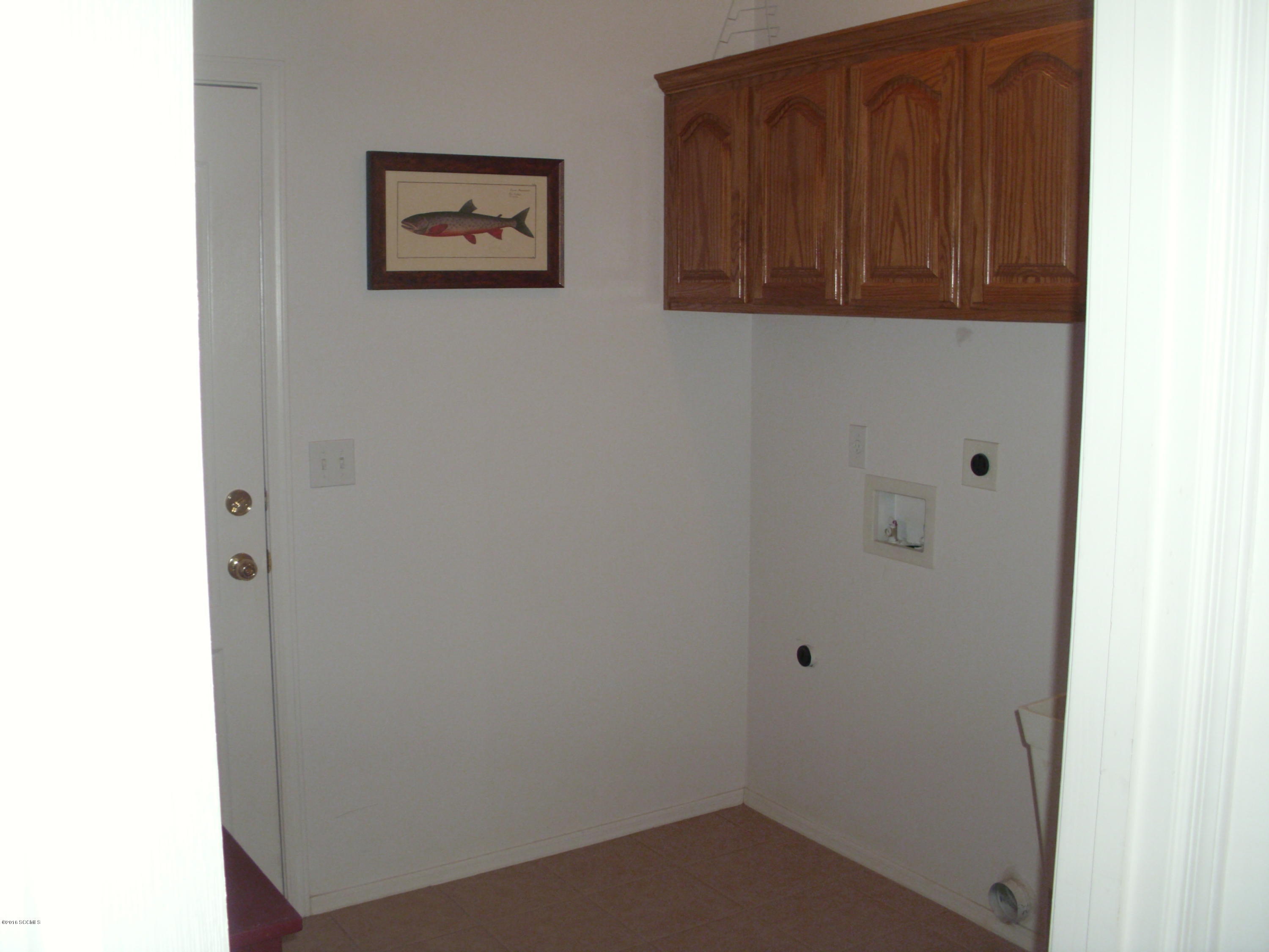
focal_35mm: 38
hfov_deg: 49.0
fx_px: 1393
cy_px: 476
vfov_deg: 37.7
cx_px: 634
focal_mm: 6.3
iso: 200
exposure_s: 1/60
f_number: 2.9
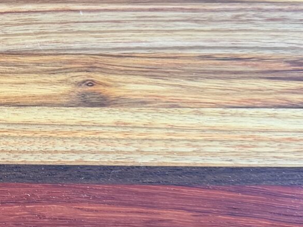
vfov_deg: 13.9
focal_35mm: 106
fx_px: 928
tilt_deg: -58.8
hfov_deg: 16.7
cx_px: -160
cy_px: 56
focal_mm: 6.76
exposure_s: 1/60
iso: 320
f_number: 1.78
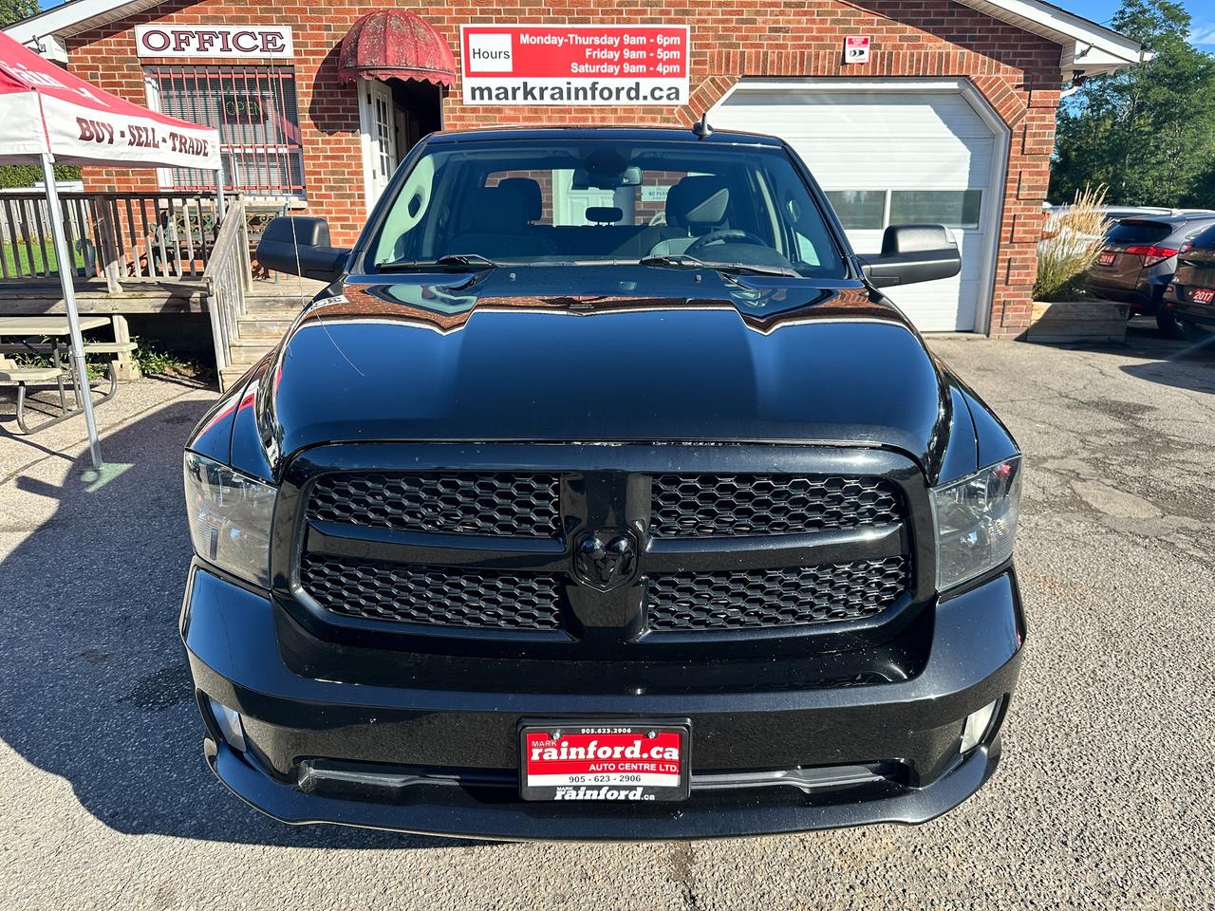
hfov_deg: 71.6
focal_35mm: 24
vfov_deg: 56.8
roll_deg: +0.5
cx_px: 608
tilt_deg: -16.2
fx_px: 842
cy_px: 456
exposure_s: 1/1339
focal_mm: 6.86
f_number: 1.78
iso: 80
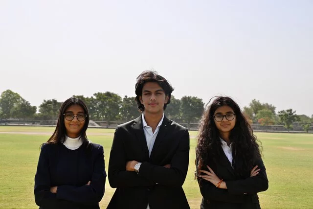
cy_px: 104
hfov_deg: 41.1
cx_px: 156
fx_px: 417
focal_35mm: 48
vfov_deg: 28.1
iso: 100
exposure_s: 1/400
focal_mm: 48
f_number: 7.1
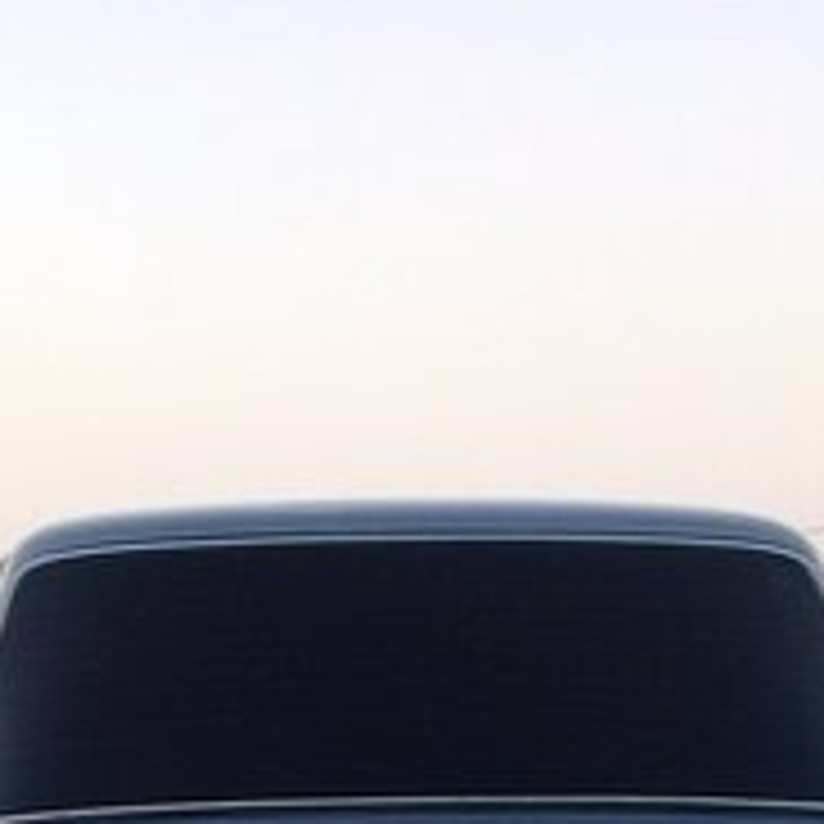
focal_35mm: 99
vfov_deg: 16.7
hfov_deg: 17.6
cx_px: 468
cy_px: 1047
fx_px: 2666
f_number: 2.2
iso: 50
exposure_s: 1/33
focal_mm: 3.3
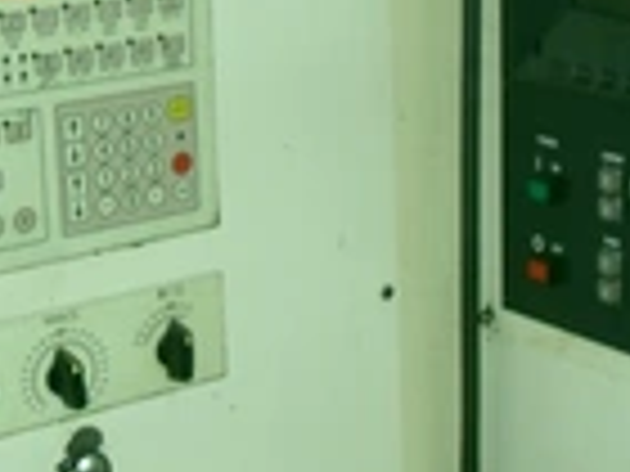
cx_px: 392
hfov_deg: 20.2
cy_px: -18
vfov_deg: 14.9
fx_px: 1765
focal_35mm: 97
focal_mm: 6.3
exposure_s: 1/45
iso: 100
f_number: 2.8
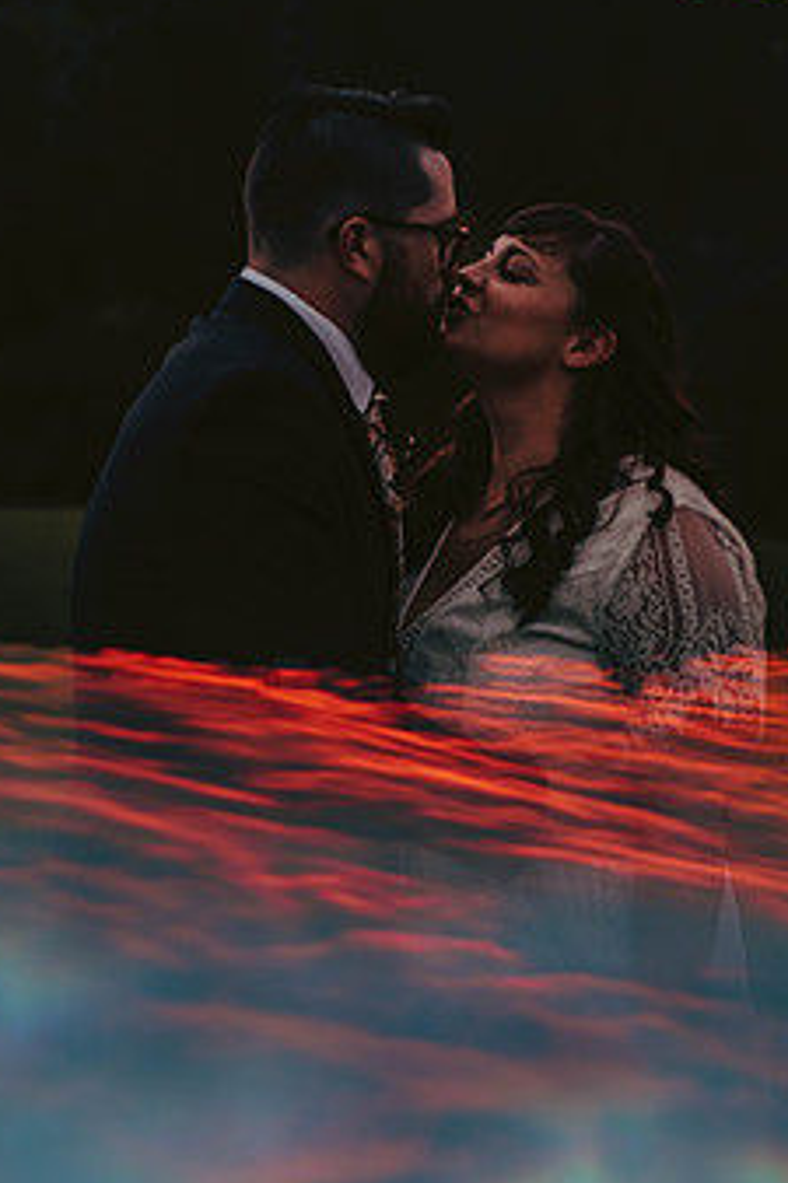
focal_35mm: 100
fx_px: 3286
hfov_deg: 13.7
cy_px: 542
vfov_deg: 20.4
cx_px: 389
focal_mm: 75
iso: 1250
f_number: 2.8
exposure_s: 1/100
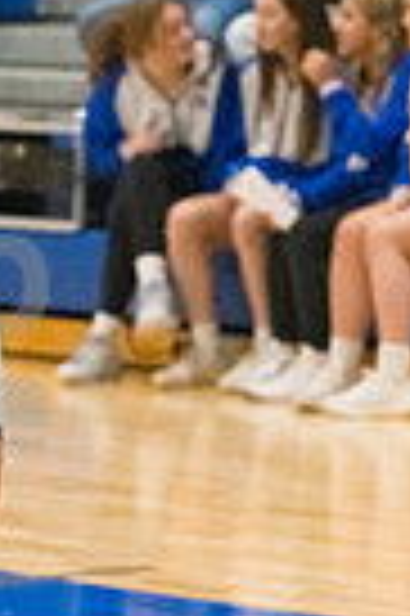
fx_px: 6884
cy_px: 333
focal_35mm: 402
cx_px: -59
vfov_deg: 5.1
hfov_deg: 3.4
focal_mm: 122
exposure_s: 1/1600
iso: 10000
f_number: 4.5
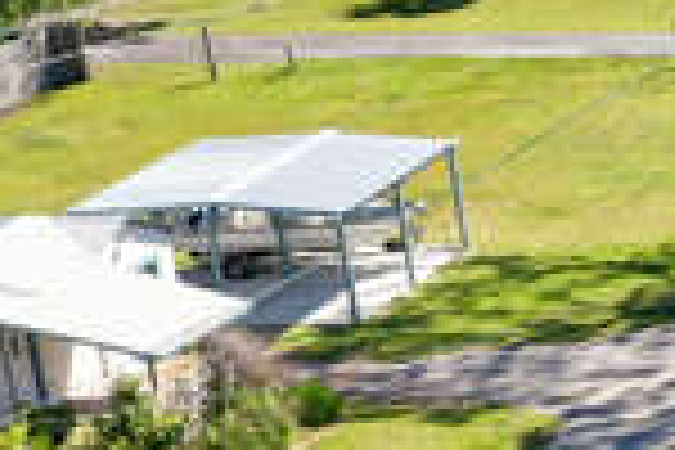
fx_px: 2681
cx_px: 1616
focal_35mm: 143
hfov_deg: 11.7
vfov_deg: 9.6
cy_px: 387
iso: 100
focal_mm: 10.26
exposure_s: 1/240
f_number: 5
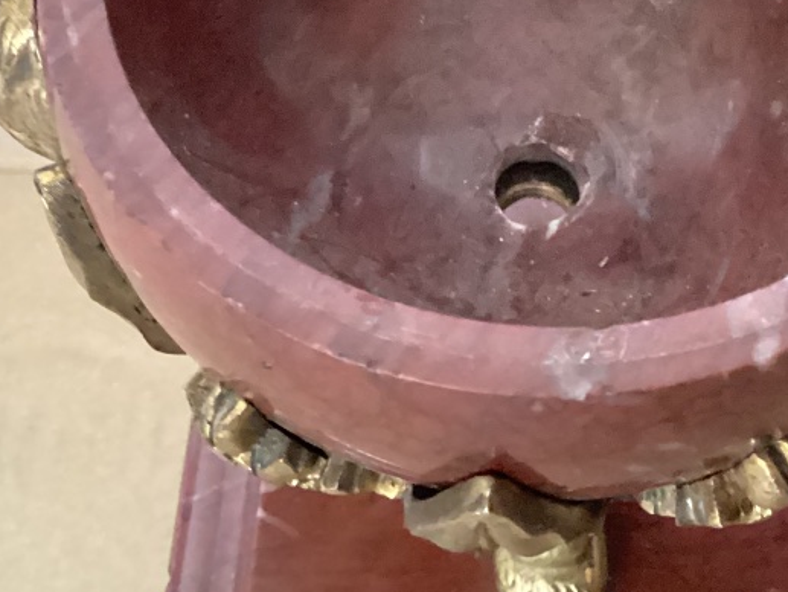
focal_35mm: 72
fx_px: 1639
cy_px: -41
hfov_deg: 26.7
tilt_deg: -54.0
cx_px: 573
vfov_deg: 19.7
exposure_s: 1/17
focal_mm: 3.3
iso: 800
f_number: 2.4
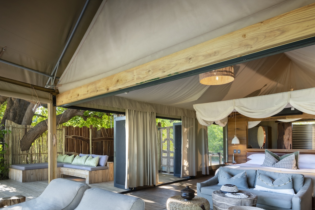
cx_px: 151
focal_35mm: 26
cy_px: 144
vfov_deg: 48.5
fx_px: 227
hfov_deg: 69.4
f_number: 9.5
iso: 200
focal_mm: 16
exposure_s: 1/20
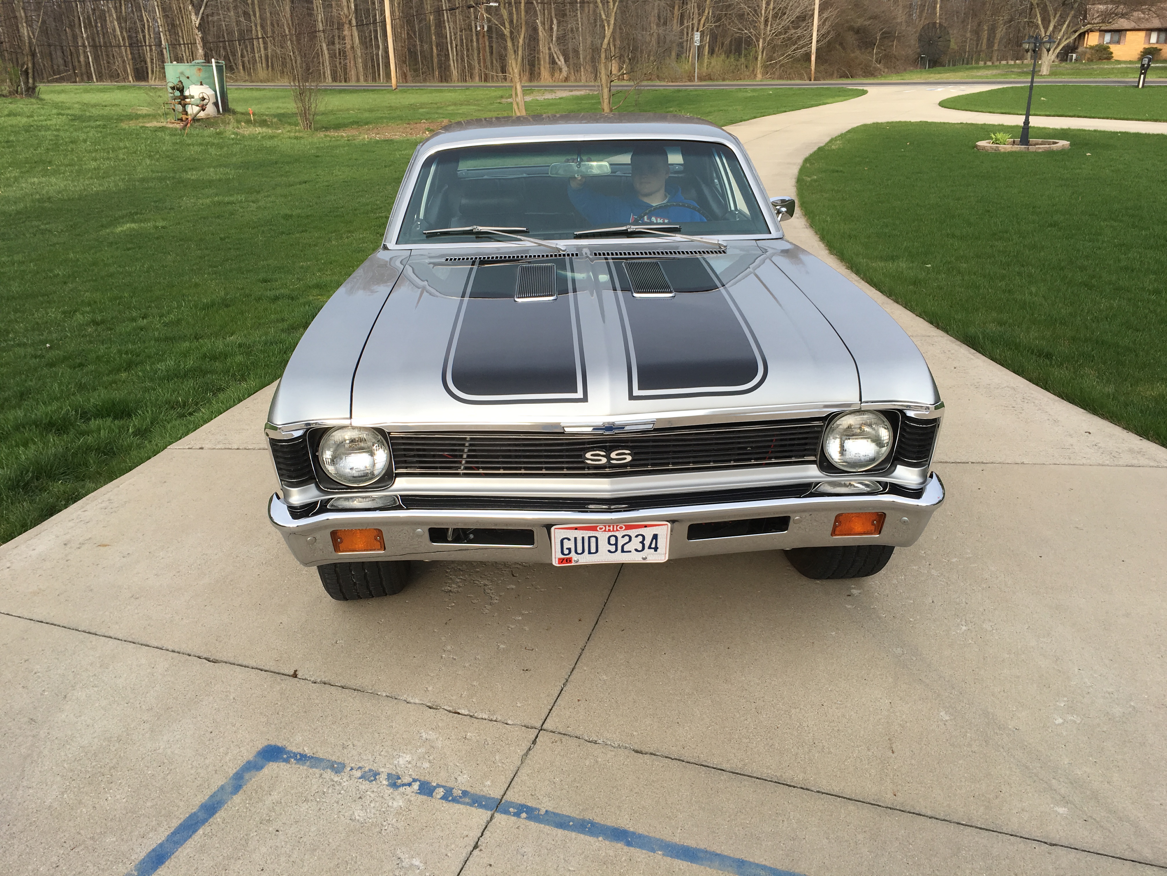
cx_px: 584
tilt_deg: -21.8
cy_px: 438
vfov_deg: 48.2
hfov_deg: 61.7
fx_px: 978
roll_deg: -0.1
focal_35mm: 29
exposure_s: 1/386
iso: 25
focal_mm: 4.15
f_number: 2.2
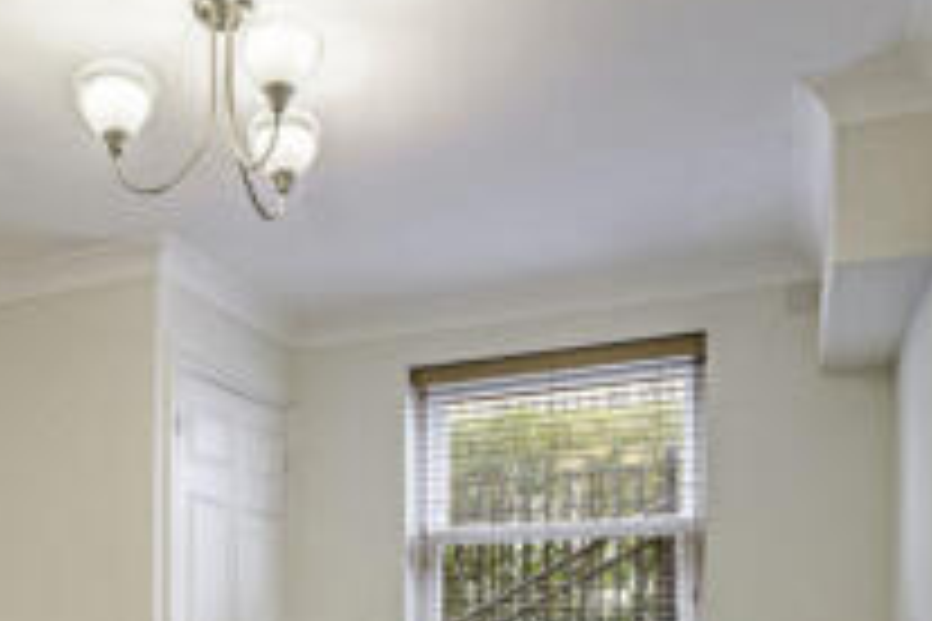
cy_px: 682
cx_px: 315
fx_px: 1010
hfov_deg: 48.8
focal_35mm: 39
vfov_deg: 30.6
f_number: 9
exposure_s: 1/5
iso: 320
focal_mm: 17
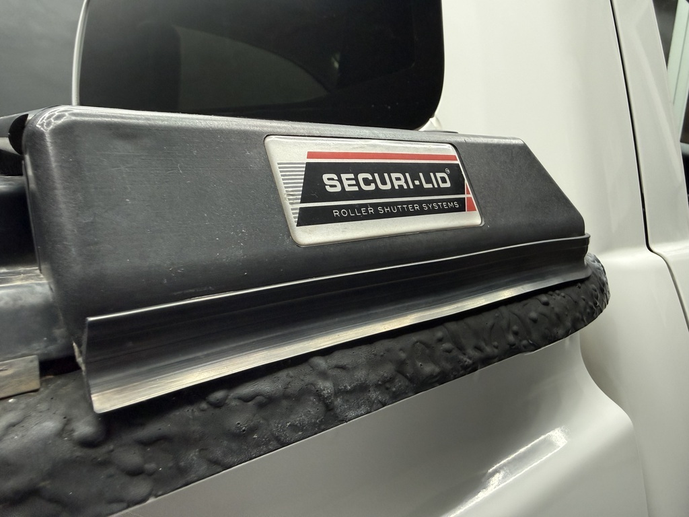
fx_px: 478
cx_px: 344
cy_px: 258
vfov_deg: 56.8
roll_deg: -2.1
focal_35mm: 24
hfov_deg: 71.6
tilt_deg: -13.3
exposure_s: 1/100
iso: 250
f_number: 2.2
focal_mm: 2.22
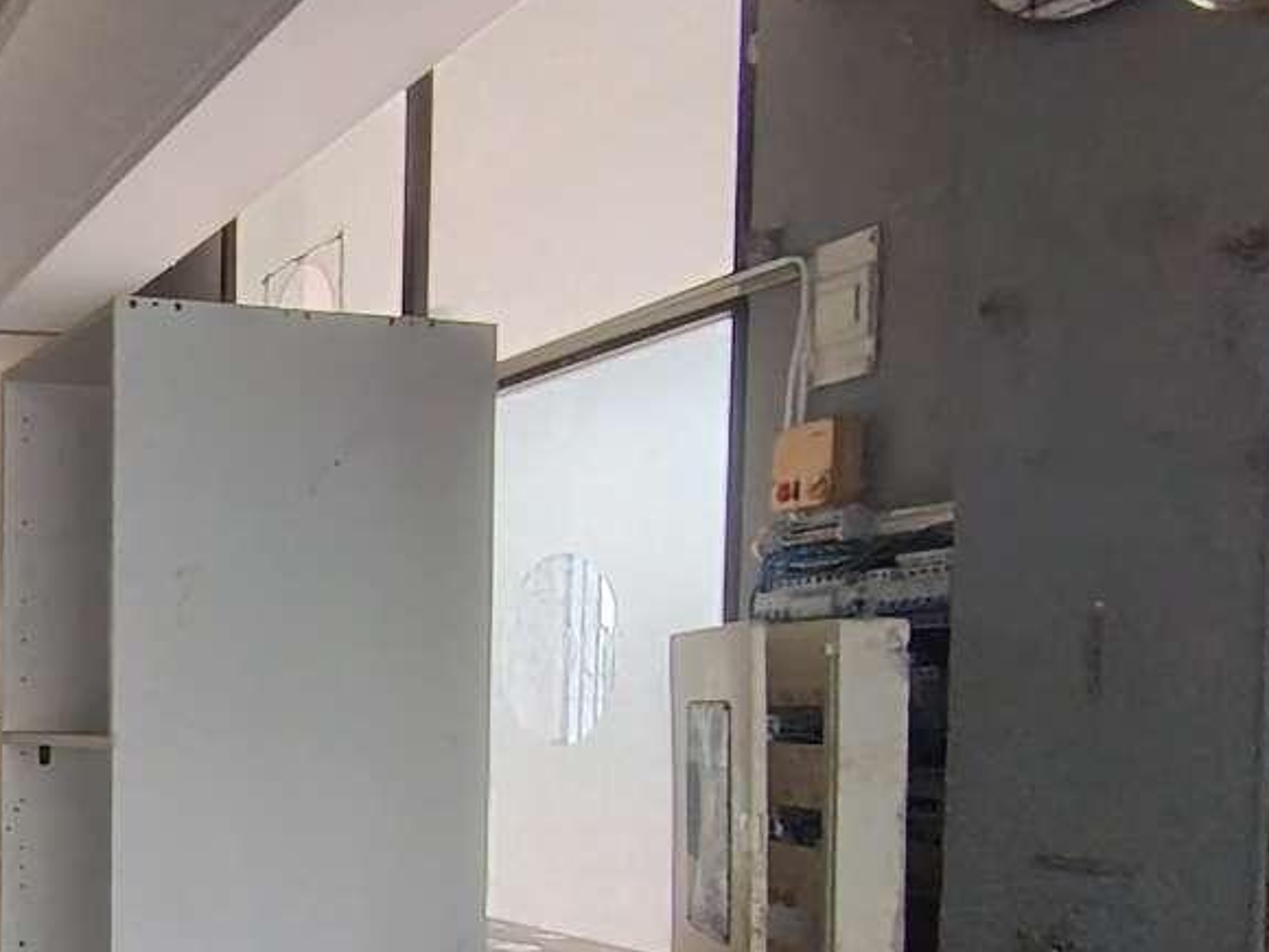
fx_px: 1613
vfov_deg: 31.8
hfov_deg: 37.2
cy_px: 787
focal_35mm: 44
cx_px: -72
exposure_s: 1/50
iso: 608
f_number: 2.2
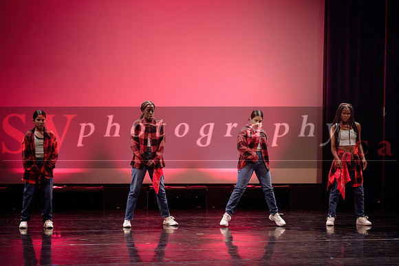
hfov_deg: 18.6
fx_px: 1219
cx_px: 200
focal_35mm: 110
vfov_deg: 12.5
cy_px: 133
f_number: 2.8
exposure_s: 1/200
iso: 1600
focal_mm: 110
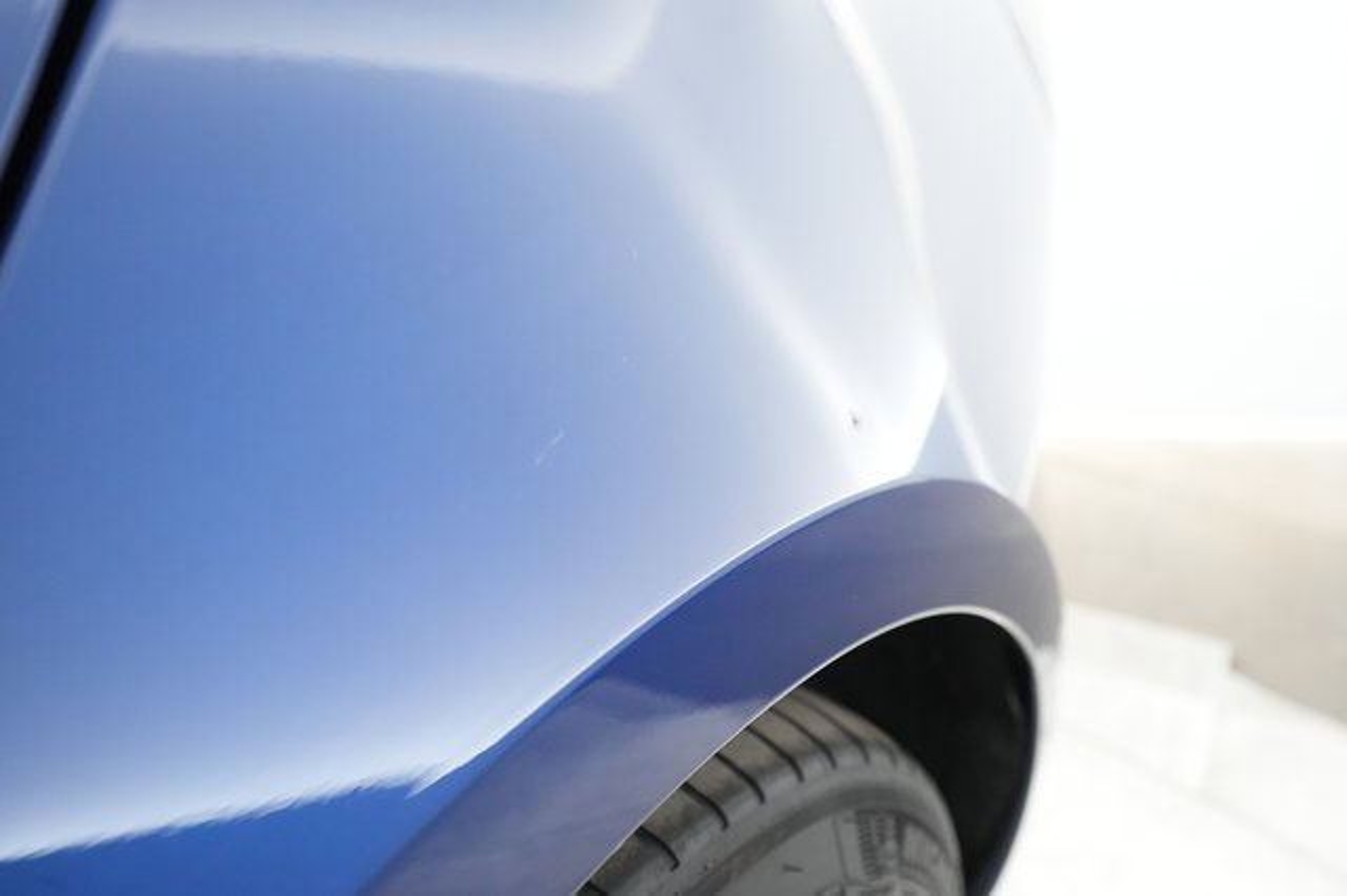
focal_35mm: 28
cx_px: 674
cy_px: 448
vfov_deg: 46.4
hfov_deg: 65.5
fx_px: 1047
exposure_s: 1/100
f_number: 4.5
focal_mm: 28
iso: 6400
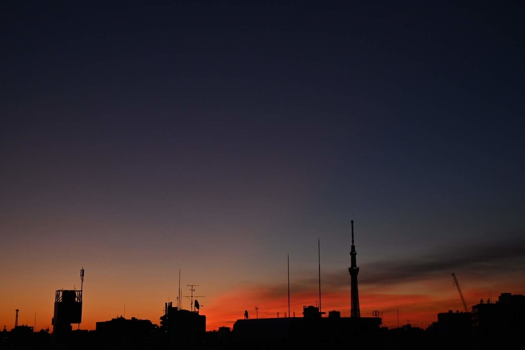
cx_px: 262
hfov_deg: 41.9
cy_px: 175
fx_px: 685
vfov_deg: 28.6
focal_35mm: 47
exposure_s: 1/125
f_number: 10
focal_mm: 47
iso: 500
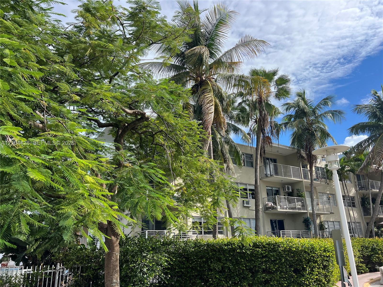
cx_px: 192
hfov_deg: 67.3
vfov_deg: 53.1
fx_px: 288
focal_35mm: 26
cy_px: 144
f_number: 1.5
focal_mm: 5.7
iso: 50
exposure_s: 1/2841
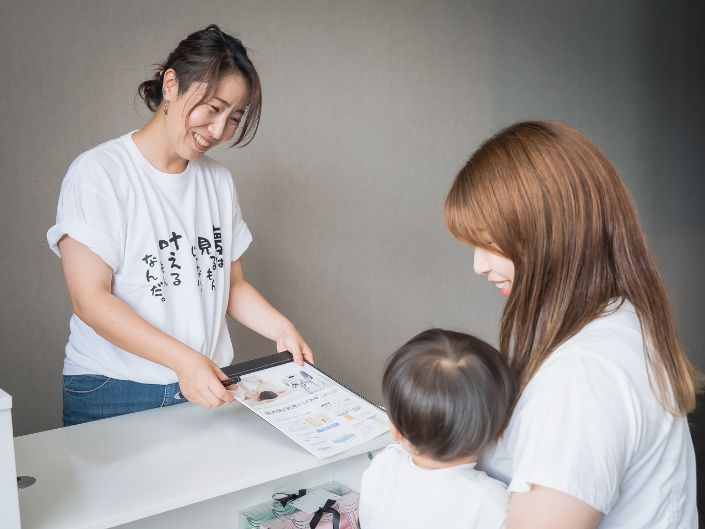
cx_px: 340
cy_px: 264
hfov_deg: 49.1
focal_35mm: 38
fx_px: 771
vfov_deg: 37.9
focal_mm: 35
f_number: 5
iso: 1600
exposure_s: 1/200
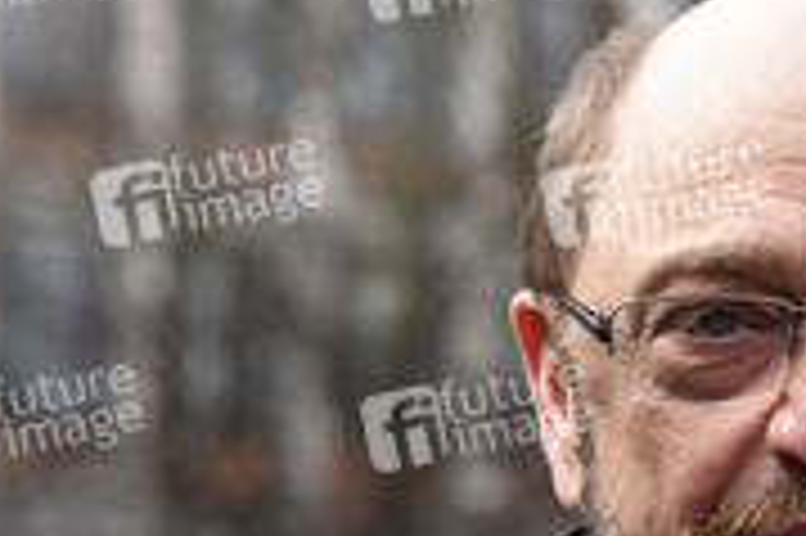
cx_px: 988
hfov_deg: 6.8
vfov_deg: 4.5
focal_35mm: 303
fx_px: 6777
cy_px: 531
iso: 200
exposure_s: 1/160
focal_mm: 120
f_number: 7.1
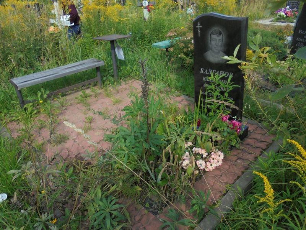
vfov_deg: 53.1
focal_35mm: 26
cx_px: 153
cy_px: 115
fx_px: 230
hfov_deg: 67.3
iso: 100
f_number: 3.5
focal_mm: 4.6
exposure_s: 1/320
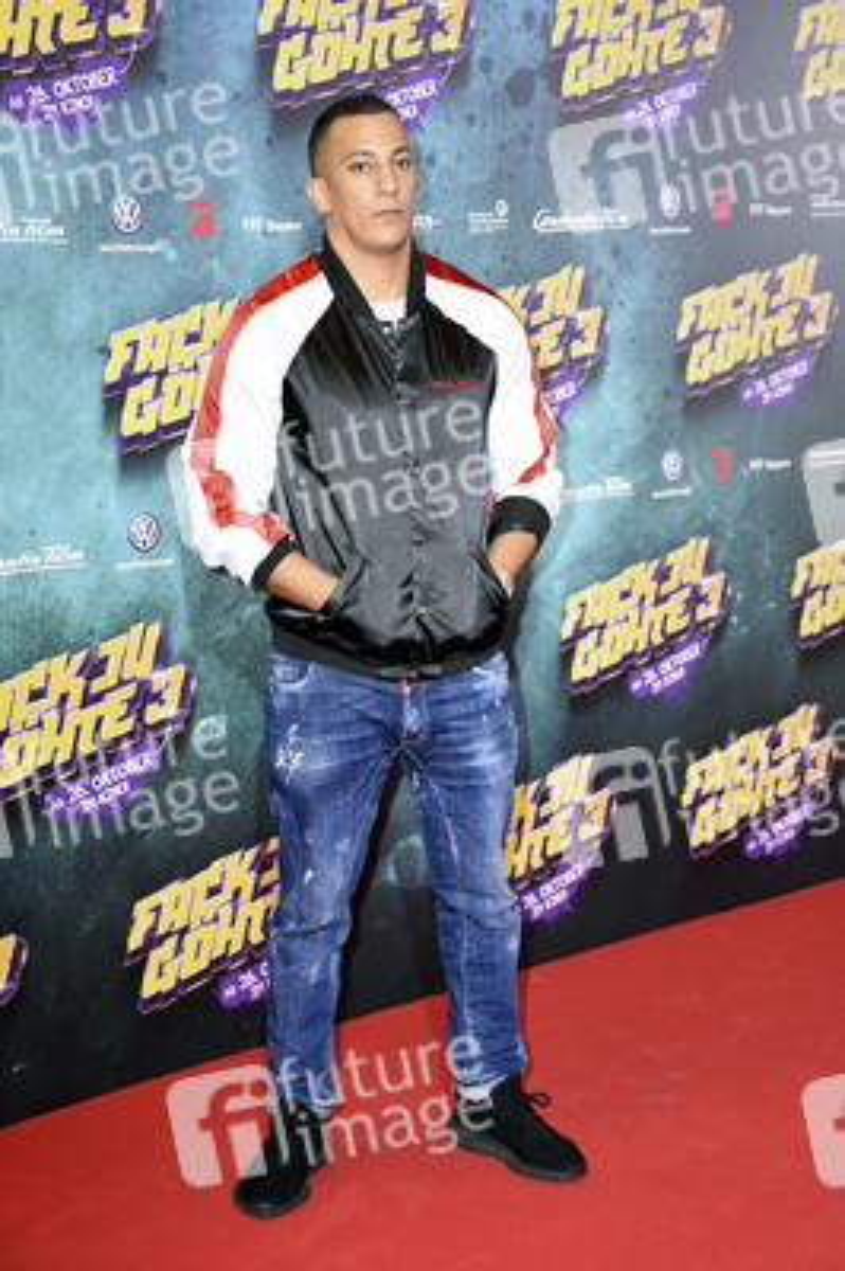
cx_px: 422
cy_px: 636
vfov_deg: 28.1
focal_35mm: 72
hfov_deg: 18.9
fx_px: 2539
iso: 1600
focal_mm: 48
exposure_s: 1/125
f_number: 4.5
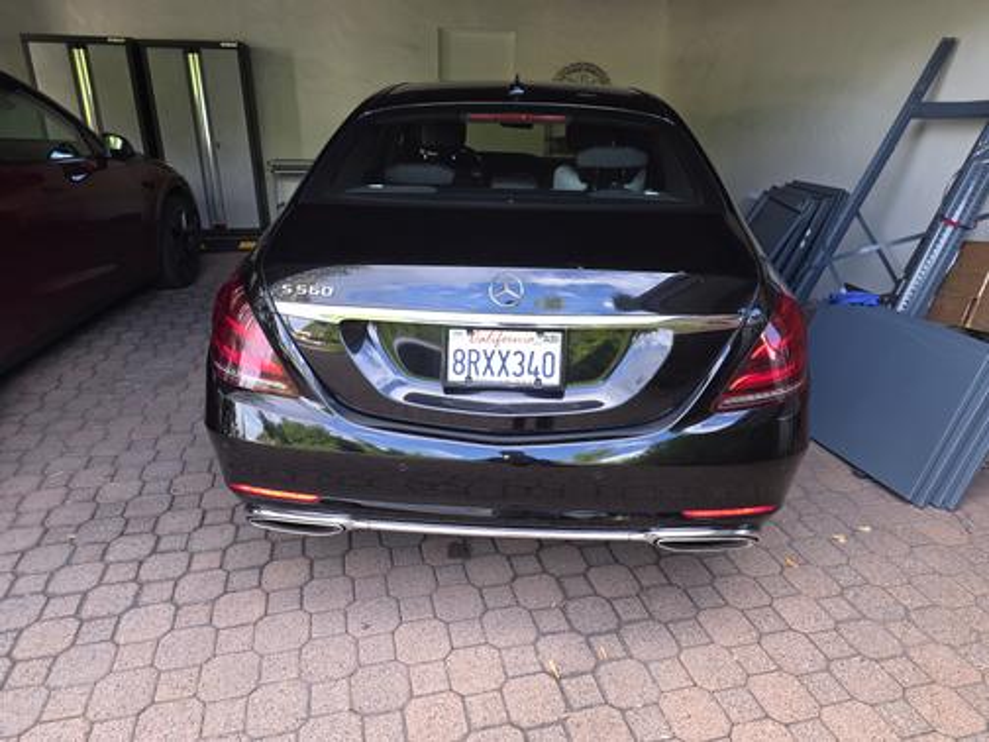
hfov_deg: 73.9
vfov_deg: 58.9
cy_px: 371
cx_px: 494
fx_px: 657
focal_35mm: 23
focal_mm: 6.25
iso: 32
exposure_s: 1/60
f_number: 1.7
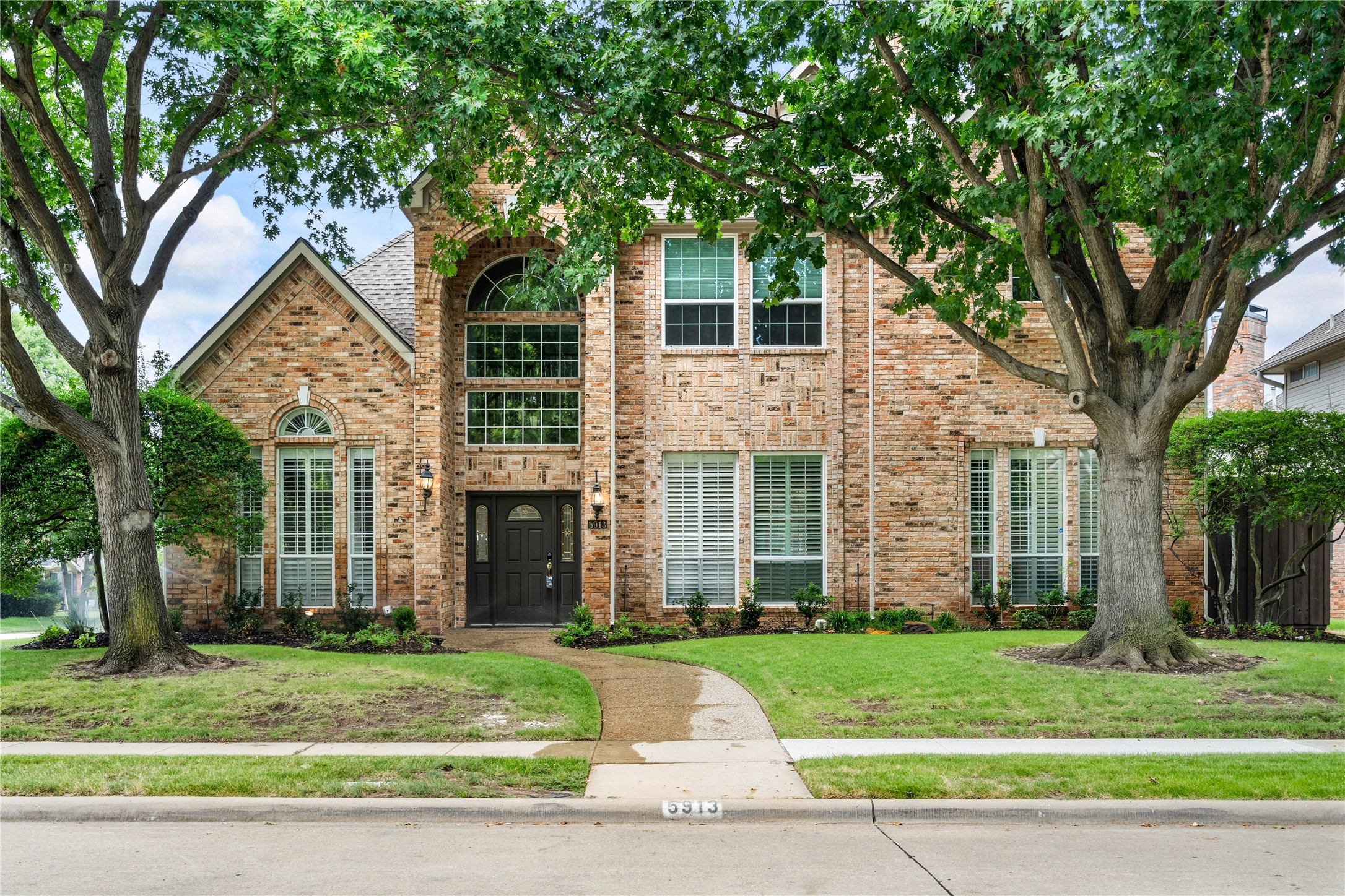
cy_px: 448
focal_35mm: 35
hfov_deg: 54.4
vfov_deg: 37.9
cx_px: 672
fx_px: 1308
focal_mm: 35
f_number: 8
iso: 320
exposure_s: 1/200
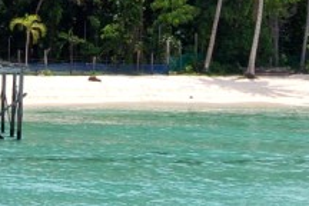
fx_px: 1588
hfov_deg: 10.9
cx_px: -54
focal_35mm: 185
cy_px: -36
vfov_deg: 7.4
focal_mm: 26
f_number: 8
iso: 200
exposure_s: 1/250
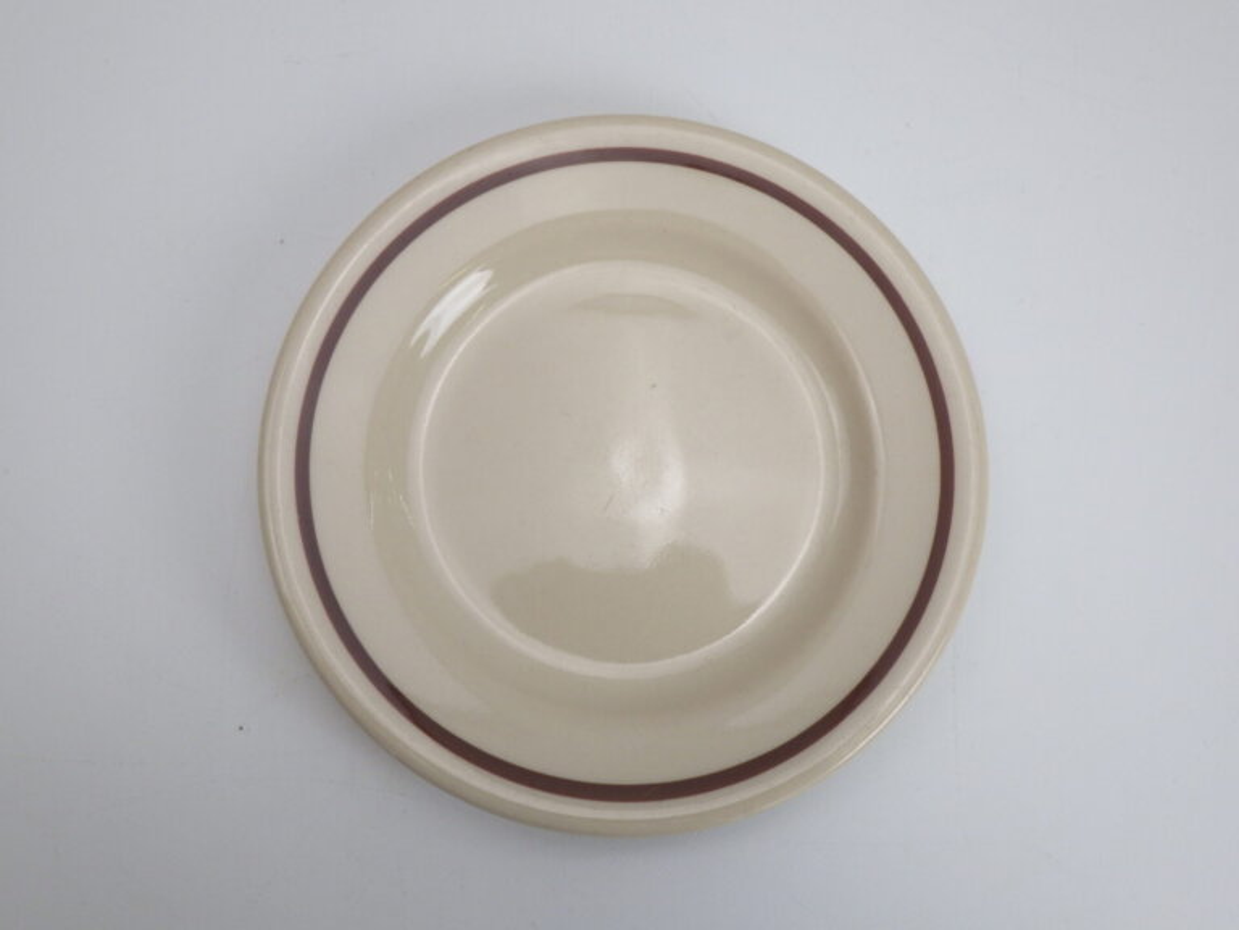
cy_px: 465
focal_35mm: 34
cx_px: 620
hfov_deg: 54.0
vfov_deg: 41.8
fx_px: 1217
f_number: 3.8
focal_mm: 6.1
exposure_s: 1/80
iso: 125
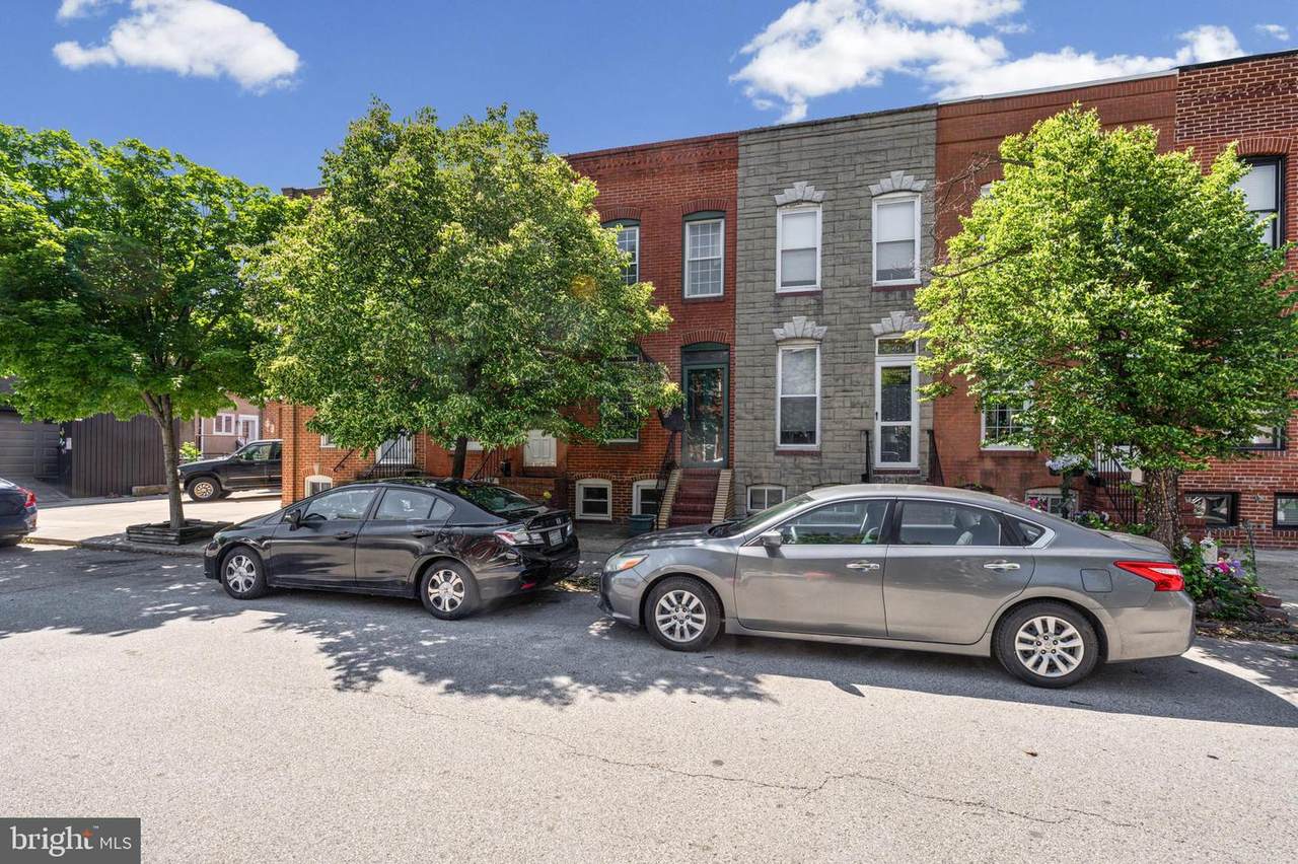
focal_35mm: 16
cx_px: 649
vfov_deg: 73.7
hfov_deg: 96.8
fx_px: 577
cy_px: 432
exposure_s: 1/125
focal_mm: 16
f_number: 10
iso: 64
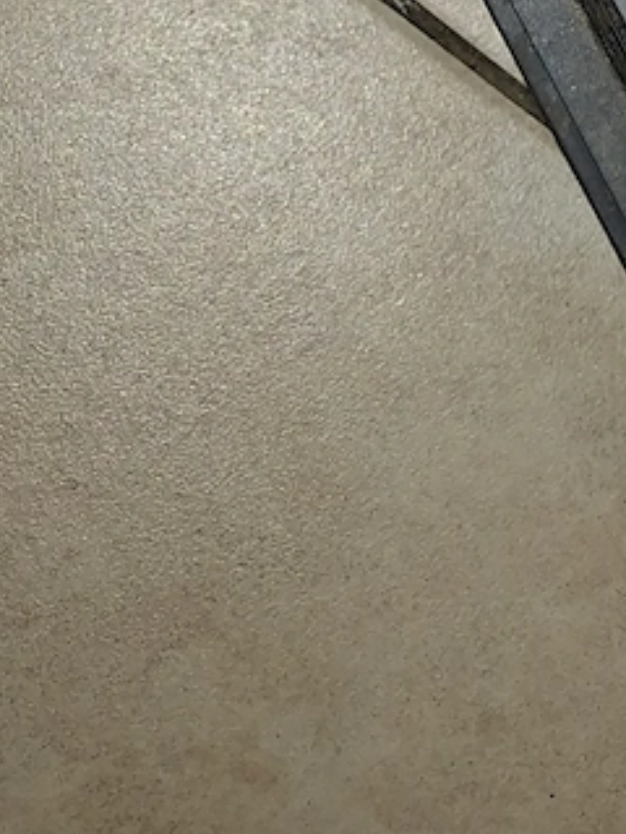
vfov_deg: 15.9
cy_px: -850
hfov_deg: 13.6
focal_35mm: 96
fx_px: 2315
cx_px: 1171
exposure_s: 1/100
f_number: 1.8
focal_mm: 5.54
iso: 200
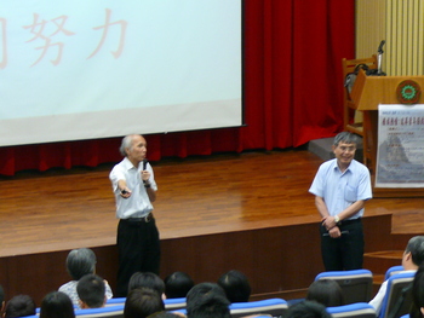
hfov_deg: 12.2
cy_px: 159
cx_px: 212
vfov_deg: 9.2
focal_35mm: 162
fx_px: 1986
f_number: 3.2
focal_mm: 19.2
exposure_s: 1/8
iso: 200
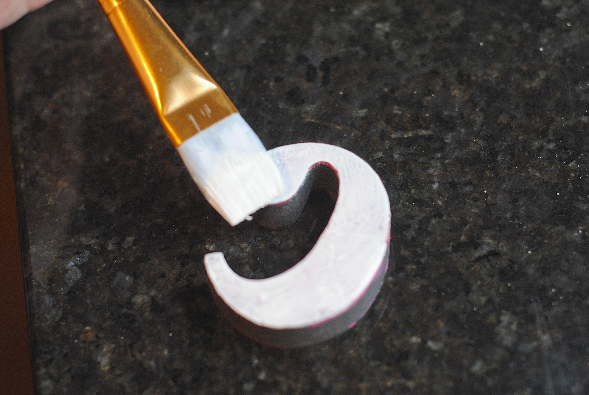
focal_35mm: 76
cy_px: 200
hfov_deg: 26.6
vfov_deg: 18.0
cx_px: 296
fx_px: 1245
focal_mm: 50
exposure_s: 1/30
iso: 450
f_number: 2.8
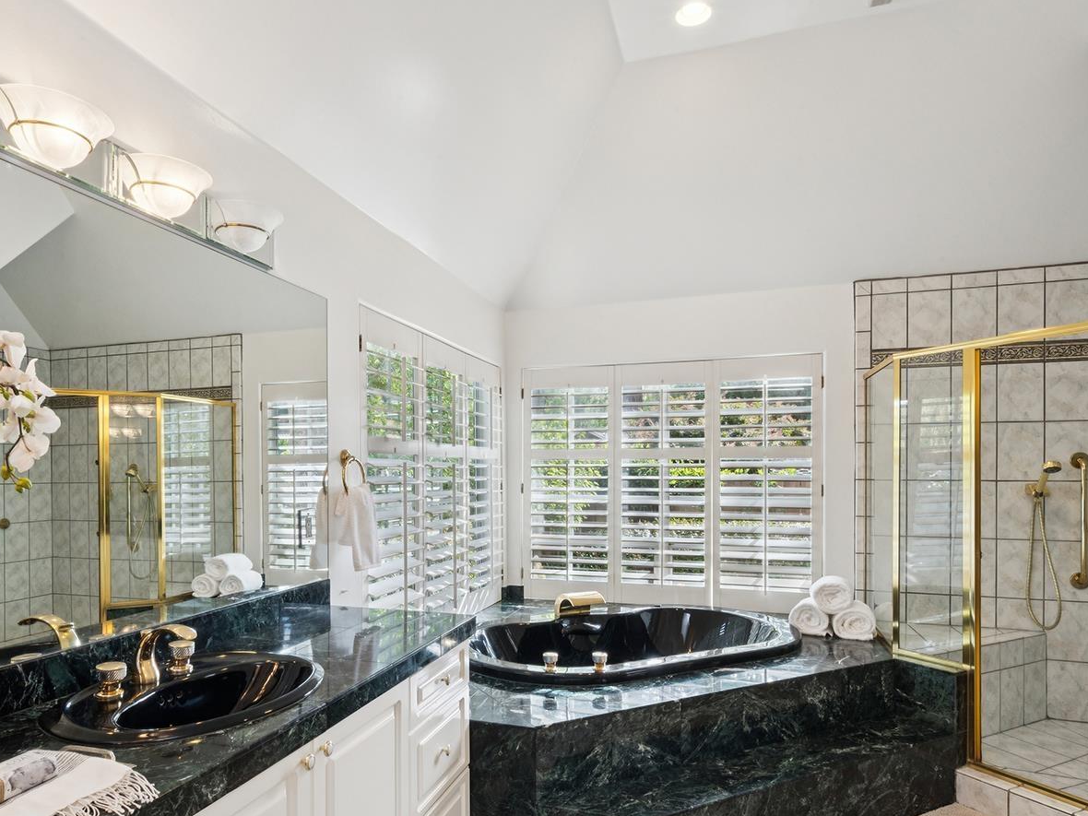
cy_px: 478
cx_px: 491
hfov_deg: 76.2
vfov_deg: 60.7
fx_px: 691
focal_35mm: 22
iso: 400
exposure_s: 1/10
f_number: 22
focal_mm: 15
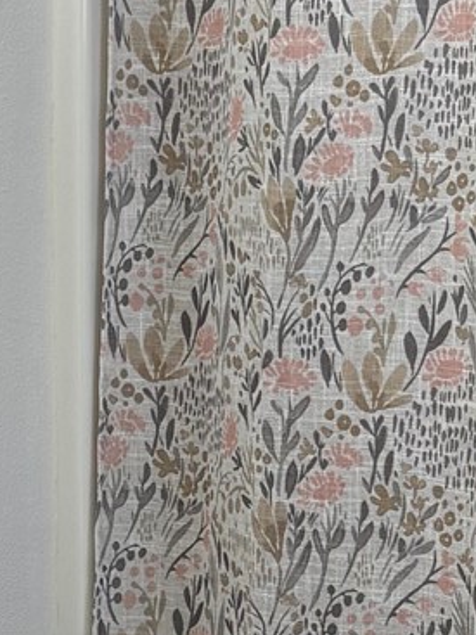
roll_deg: +0.5
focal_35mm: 134
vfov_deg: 14.6
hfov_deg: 10.9
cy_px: 540
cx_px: -12
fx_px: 2458
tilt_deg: -10.5
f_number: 1.78
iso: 80
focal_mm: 6.76
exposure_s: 1/120
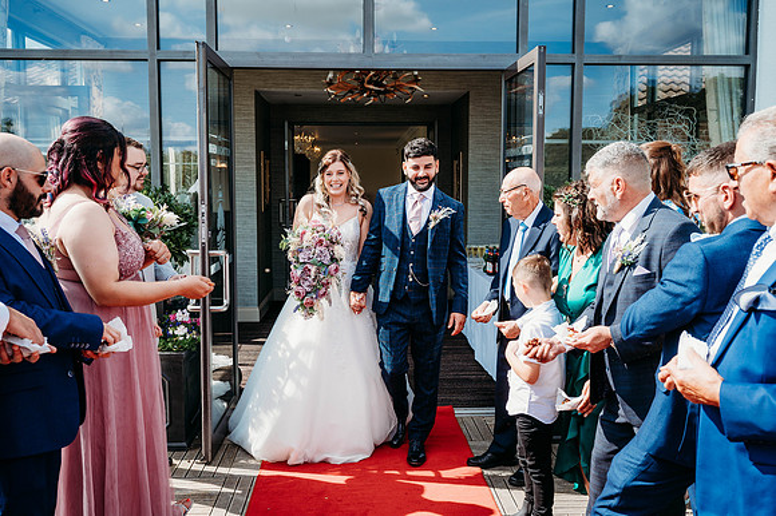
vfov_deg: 38.8
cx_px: 388
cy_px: 258
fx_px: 732
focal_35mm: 34
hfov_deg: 55.8
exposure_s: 1/800
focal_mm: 34
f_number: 5
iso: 250
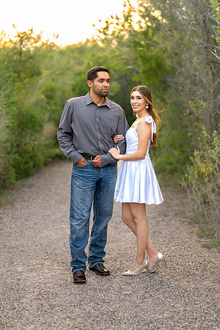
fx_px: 687
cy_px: 165
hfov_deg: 18.2
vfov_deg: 27.0
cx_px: 110
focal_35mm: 75
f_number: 1.2
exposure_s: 1/640
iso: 200
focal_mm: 50
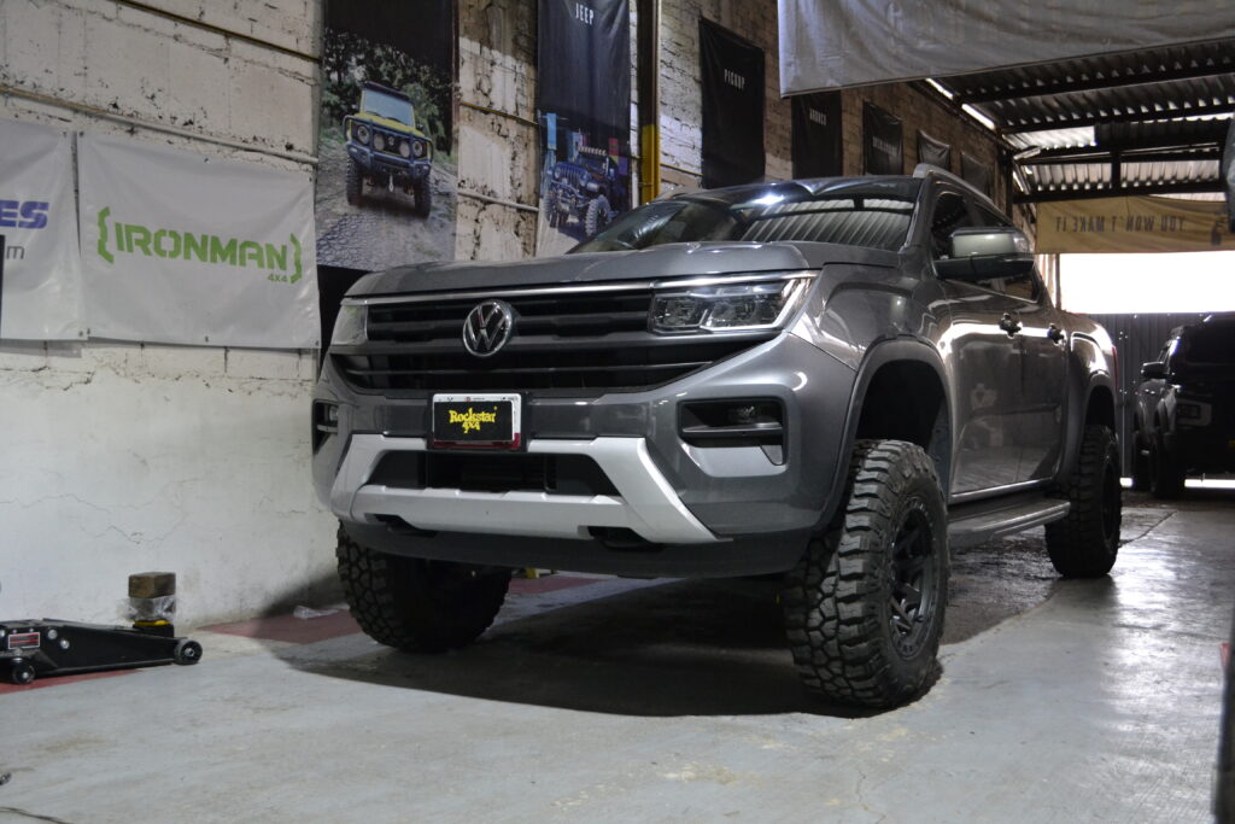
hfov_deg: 53.1
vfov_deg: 36.9
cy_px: 412
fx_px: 1235
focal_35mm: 36
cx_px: 618
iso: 1600
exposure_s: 1/60
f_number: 4
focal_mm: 24
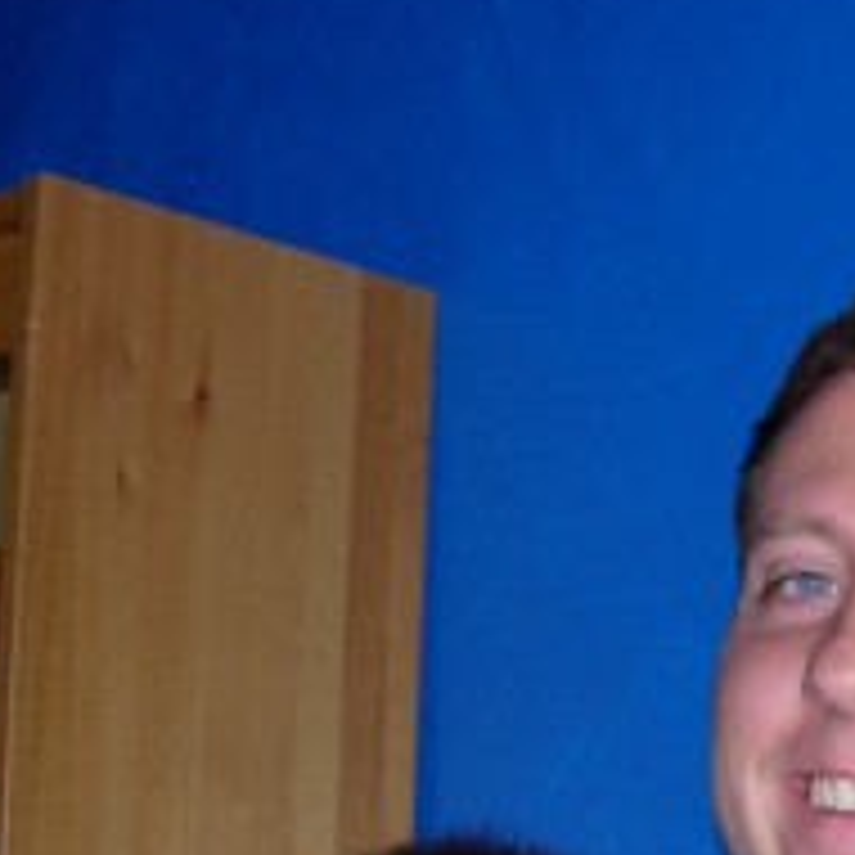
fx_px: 2962
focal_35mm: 106
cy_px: 945
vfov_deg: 16.0
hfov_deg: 16.2
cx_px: 783
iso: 79
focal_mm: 7.8
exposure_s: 1/64
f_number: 2.8
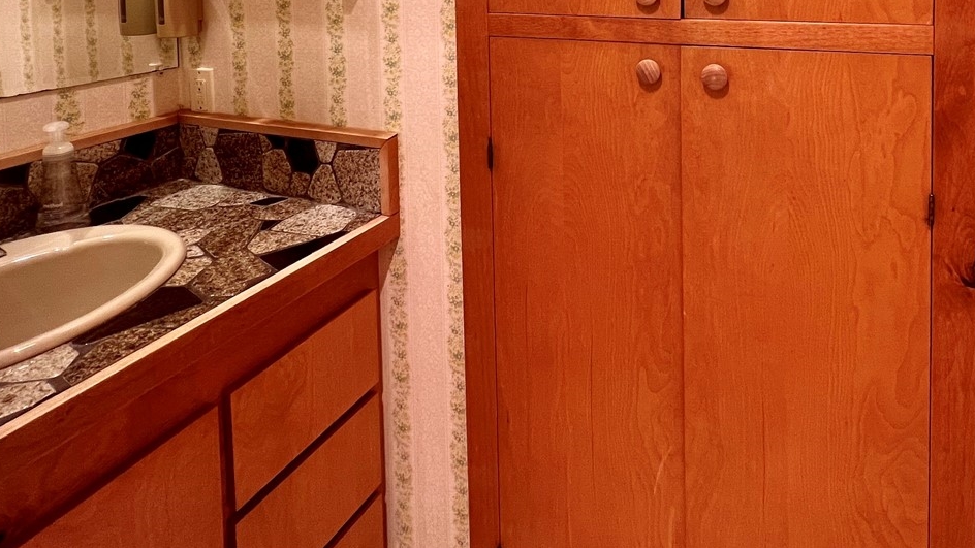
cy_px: -19
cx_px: 598
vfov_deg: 40.7
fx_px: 620
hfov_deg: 75.2
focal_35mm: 24
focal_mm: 1.57
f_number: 1.8
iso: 160
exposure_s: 1/60
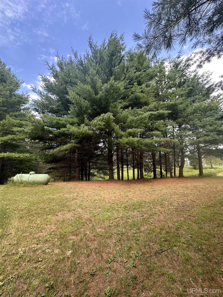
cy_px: 148
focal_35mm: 14
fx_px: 120
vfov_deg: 102.1
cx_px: 112
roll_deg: -0.7
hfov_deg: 85.7
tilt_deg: +7.0
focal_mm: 2.22
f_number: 2.2
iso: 40
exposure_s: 1/194
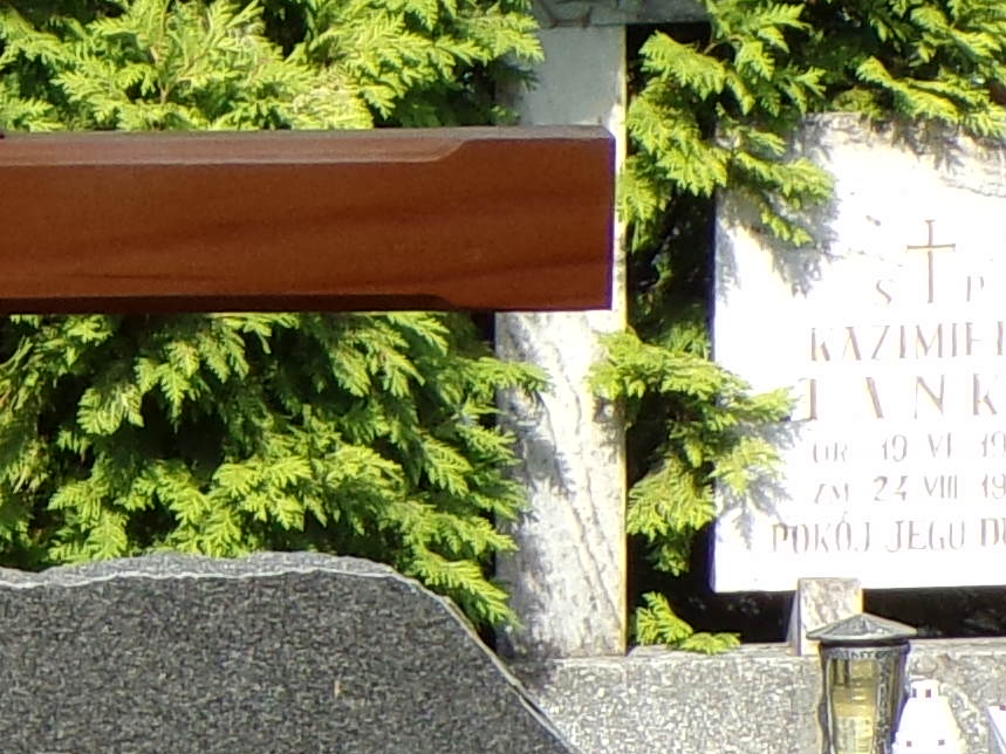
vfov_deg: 5.6
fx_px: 7642
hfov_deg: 7.4
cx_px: -525
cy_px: 834
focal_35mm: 263
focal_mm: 8.7
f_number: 5.1
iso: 80
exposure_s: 1/280
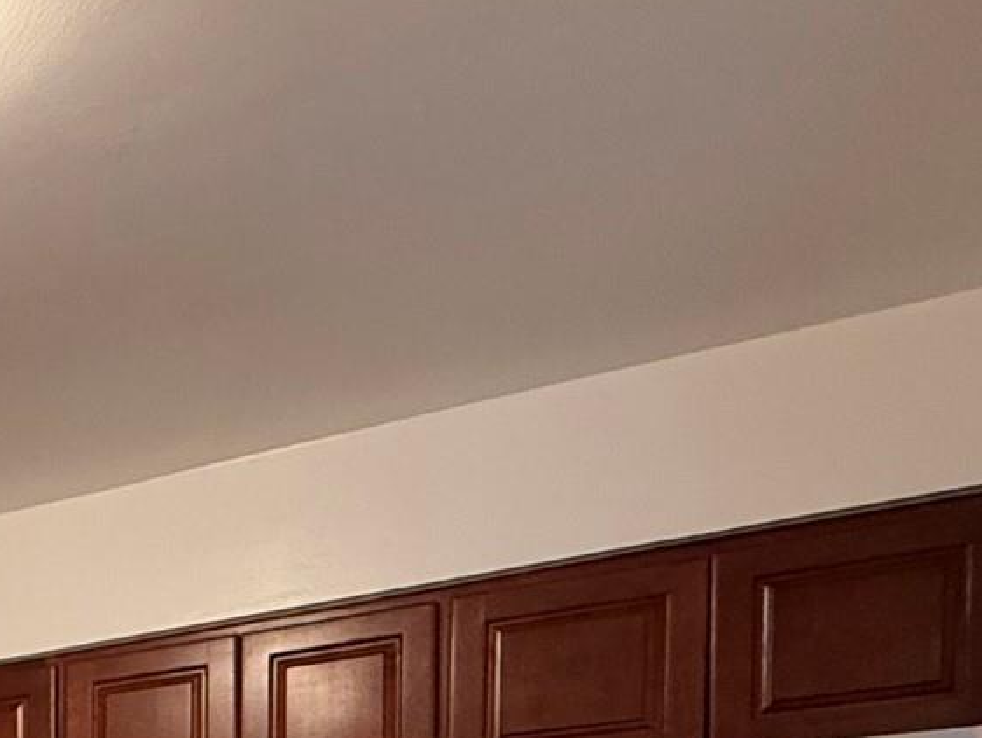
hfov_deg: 28.0
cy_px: 1128
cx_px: -412
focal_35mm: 51
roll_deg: +0.8
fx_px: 1447
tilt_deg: -0.9
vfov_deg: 22.8
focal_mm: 2.22
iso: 500
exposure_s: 1/60
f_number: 2.2
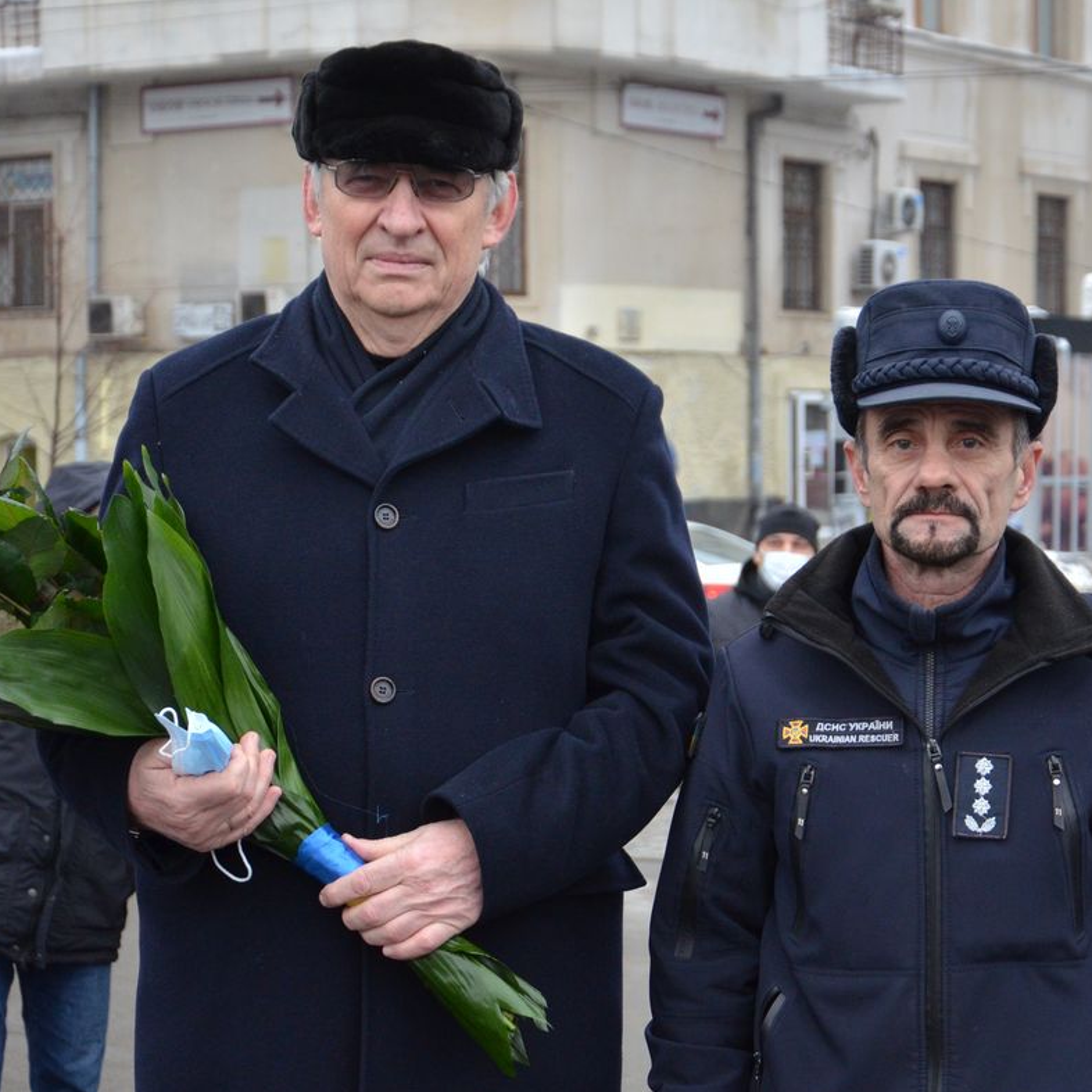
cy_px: 572
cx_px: 602
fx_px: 3391
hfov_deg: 18.3
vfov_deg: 18.3
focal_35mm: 95
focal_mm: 42
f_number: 4.8
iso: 800
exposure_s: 1/400
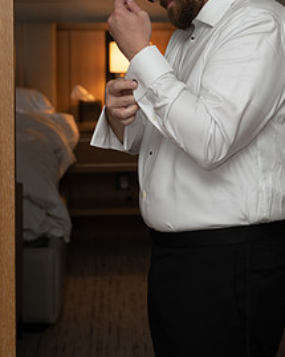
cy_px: 74
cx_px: 183
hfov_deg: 14.0
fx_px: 1160
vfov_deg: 17.3
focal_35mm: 110
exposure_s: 1/200
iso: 800
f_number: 4
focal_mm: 70
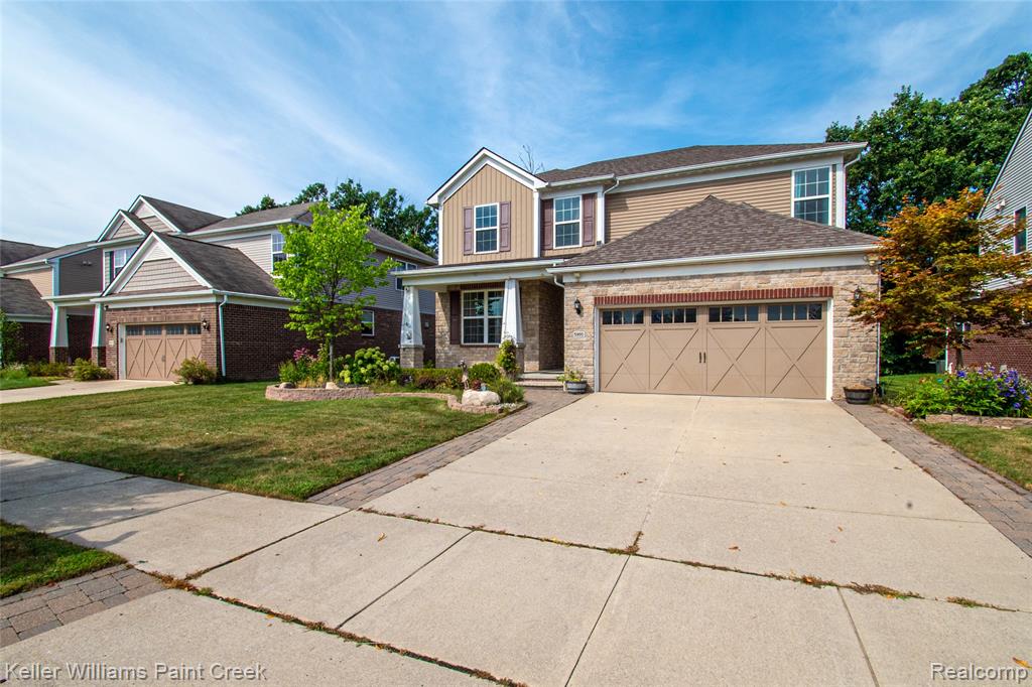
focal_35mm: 15
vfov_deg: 77.3
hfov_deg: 100.4
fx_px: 430
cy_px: 344
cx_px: 516
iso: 500
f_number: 16
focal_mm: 10
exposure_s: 1/320
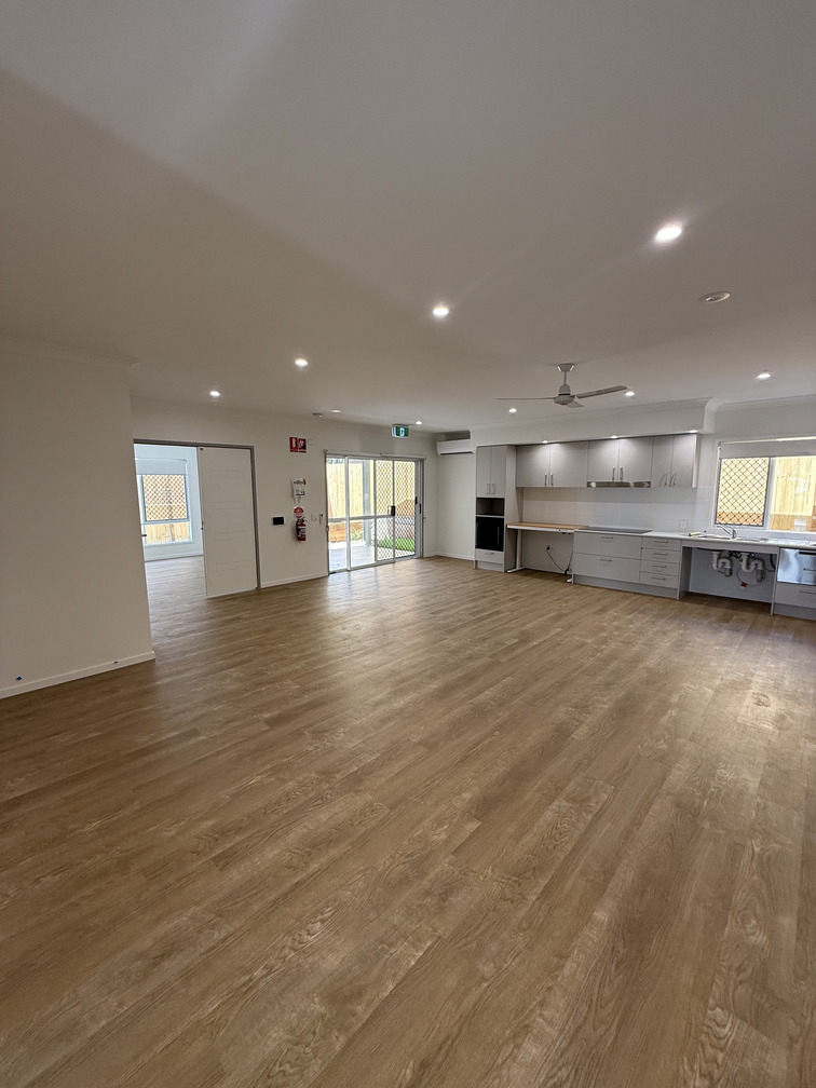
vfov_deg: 102.1
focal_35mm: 14
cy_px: 544
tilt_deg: -6.2
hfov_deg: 85.7
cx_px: 408
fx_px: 440
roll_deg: -0.8
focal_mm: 2.22
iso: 100
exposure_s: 1/99
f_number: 2.2
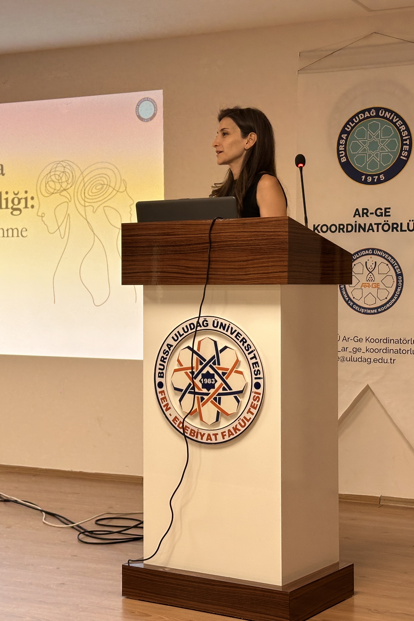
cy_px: 312
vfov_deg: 30.1
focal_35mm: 67
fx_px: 1156
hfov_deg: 20.3
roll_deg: -0.3
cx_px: 144
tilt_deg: -0.7
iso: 50
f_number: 1.78
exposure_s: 1/60
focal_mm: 6.86
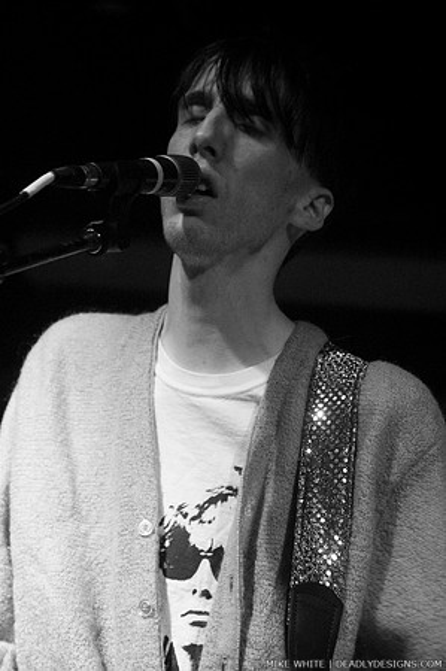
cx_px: 223
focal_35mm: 105
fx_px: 1956
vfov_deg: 19.5
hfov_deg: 13.0
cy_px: 336
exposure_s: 1/40
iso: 800
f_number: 2.8
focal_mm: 70
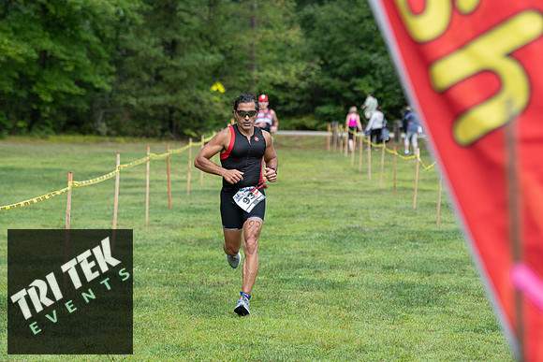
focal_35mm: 135
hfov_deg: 15.2
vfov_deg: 10.2
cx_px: 272
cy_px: 181
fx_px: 2037
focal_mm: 135
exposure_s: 1/640
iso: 320
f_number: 4.5
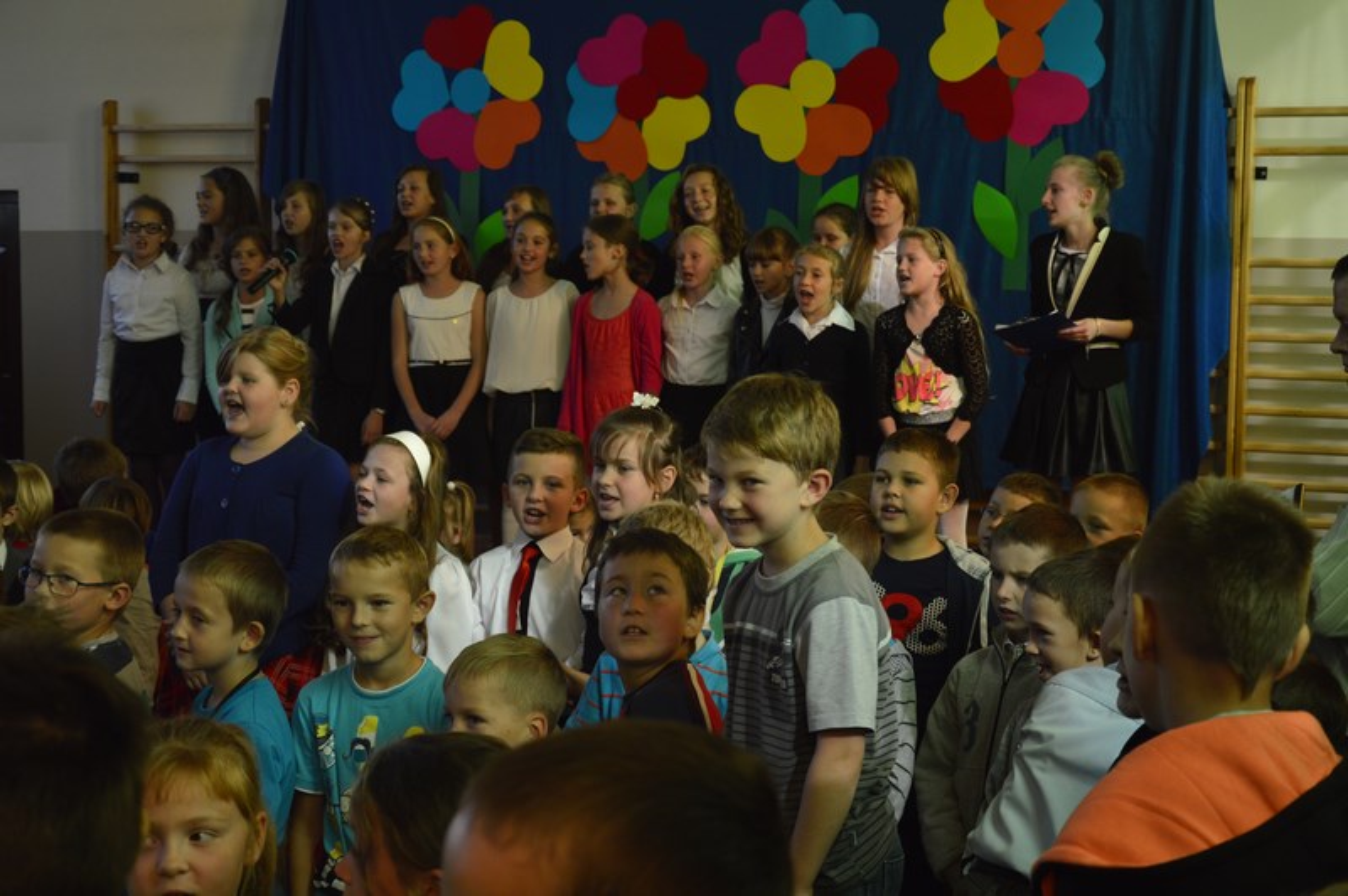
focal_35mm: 57
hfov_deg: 35.1
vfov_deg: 23.7
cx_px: 674
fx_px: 2133
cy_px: 448
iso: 400
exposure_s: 1/200
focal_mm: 38
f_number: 4.5
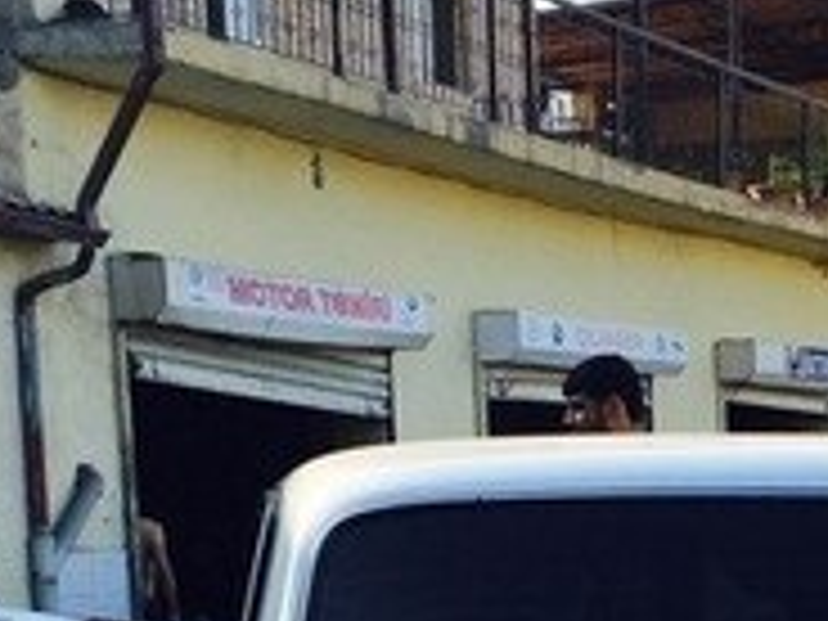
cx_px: 878
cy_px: 907
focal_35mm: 104
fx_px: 2488
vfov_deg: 13.5
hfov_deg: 18.3
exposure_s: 1/581
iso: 32
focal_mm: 4.15
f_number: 2.2
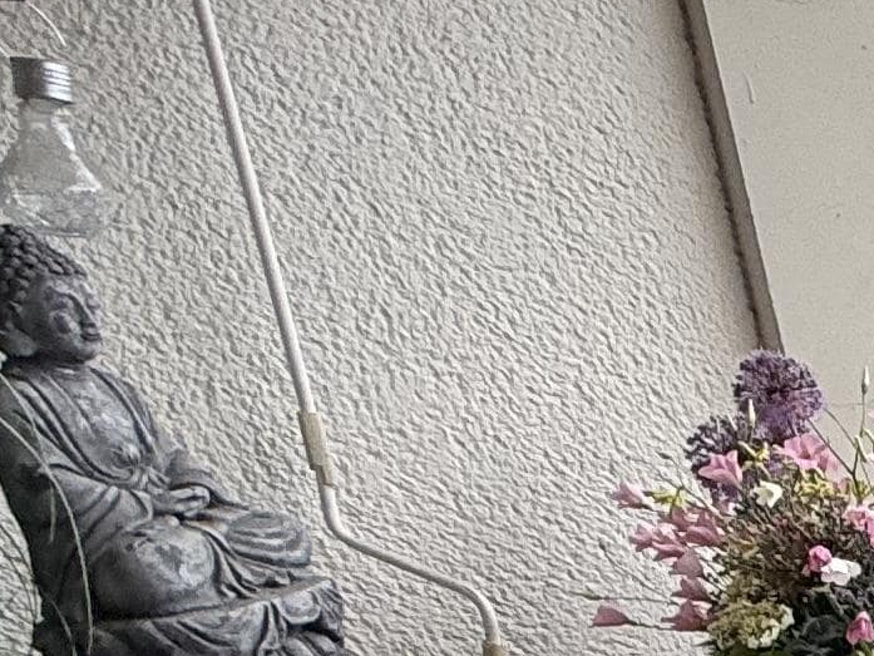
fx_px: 2045
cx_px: 2097
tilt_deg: -18.0
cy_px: 881
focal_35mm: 81
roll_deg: +0.9
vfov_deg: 17.0
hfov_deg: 14.8
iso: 64
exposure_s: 1/231
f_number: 2.2
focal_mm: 2.22
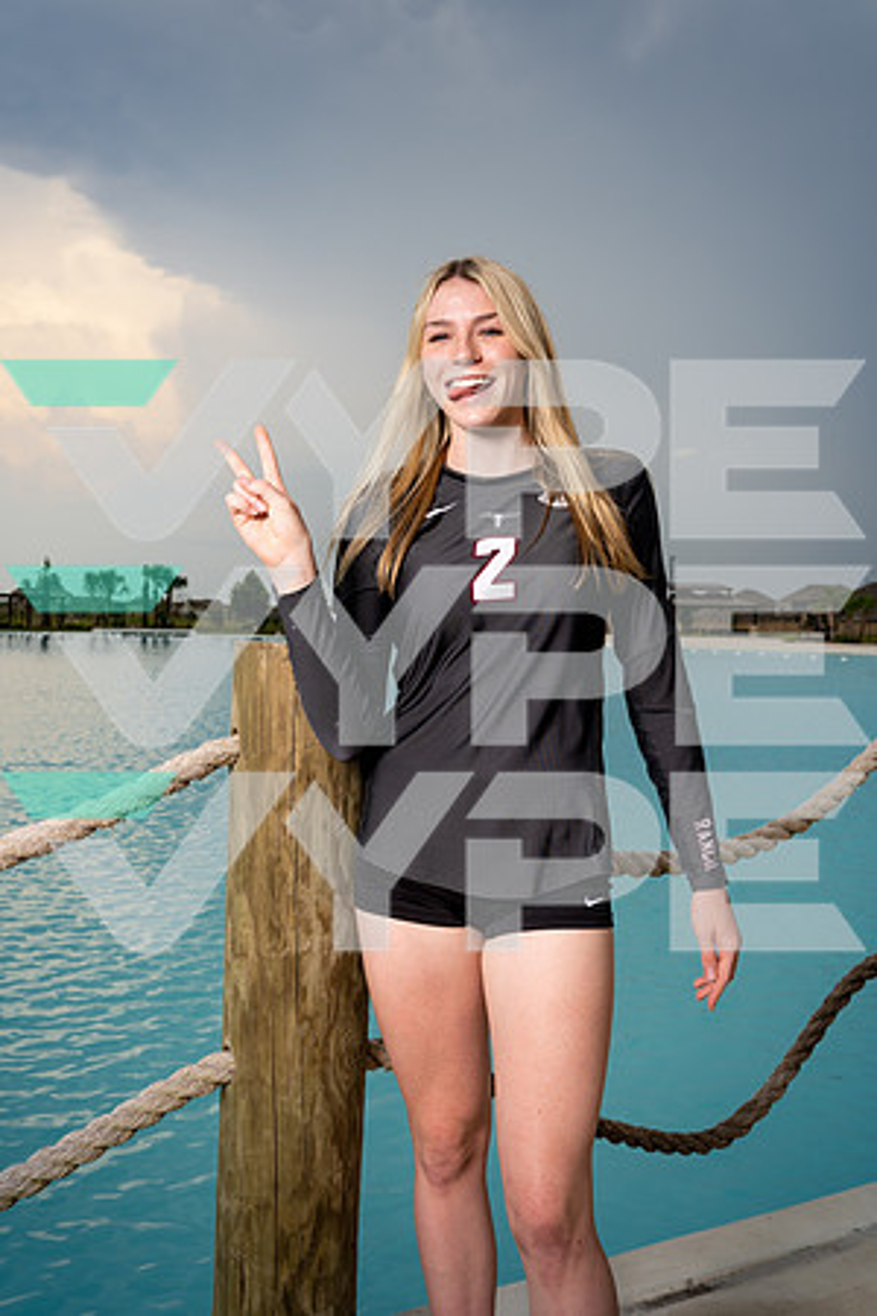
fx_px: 1279
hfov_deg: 37.9
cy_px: 658
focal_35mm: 35
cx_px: 438
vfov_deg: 54.4
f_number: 8
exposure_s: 1/200
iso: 100
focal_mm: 35
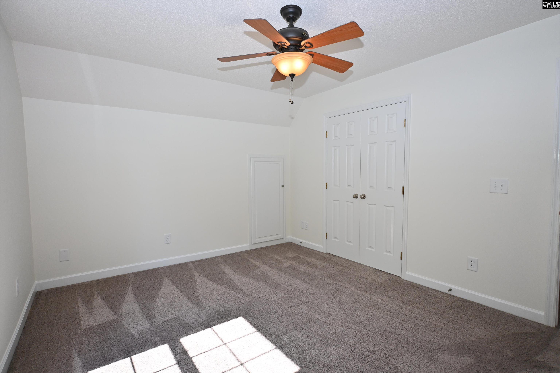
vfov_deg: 67.4
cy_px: 186
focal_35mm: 18
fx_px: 280
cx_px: 280
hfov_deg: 90.0
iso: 220
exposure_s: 1/250
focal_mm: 12
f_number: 4
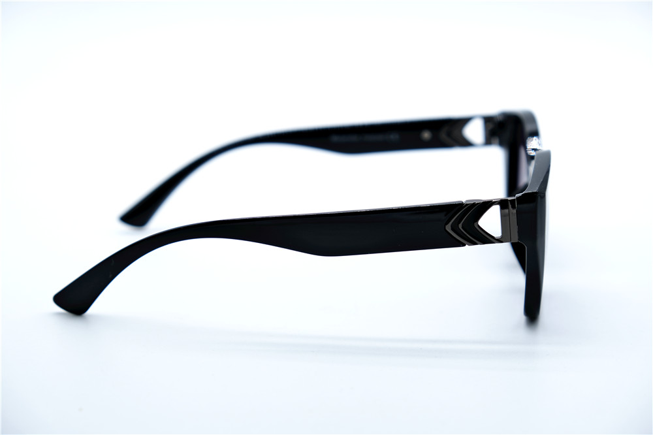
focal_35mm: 83
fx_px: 1505
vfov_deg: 16.4
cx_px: 326
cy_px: 218
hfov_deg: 24.5
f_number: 5.6
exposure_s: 1/160
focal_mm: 55
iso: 160
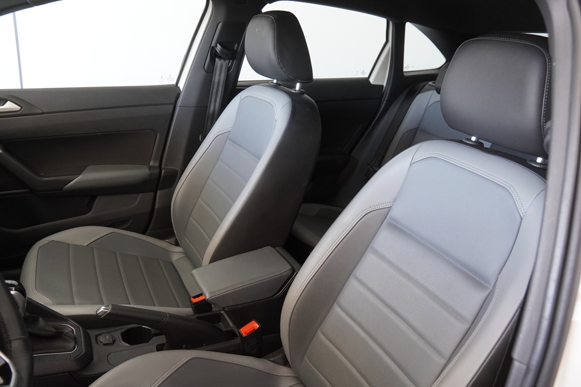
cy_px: 194
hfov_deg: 67.4
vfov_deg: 47.9
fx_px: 436
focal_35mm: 27
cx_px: 290
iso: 1600
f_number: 4
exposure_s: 1/160
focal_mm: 18
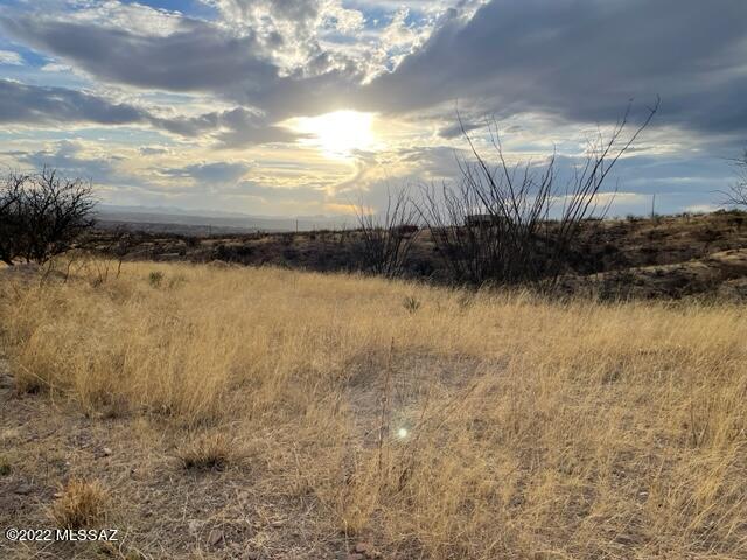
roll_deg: -1.7
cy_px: 280
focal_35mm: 26
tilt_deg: -5.4
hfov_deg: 67.3
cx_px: 374
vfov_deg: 53.1
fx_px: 561
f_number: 1.6
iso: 32
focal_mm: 4.2
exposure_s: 1/4132
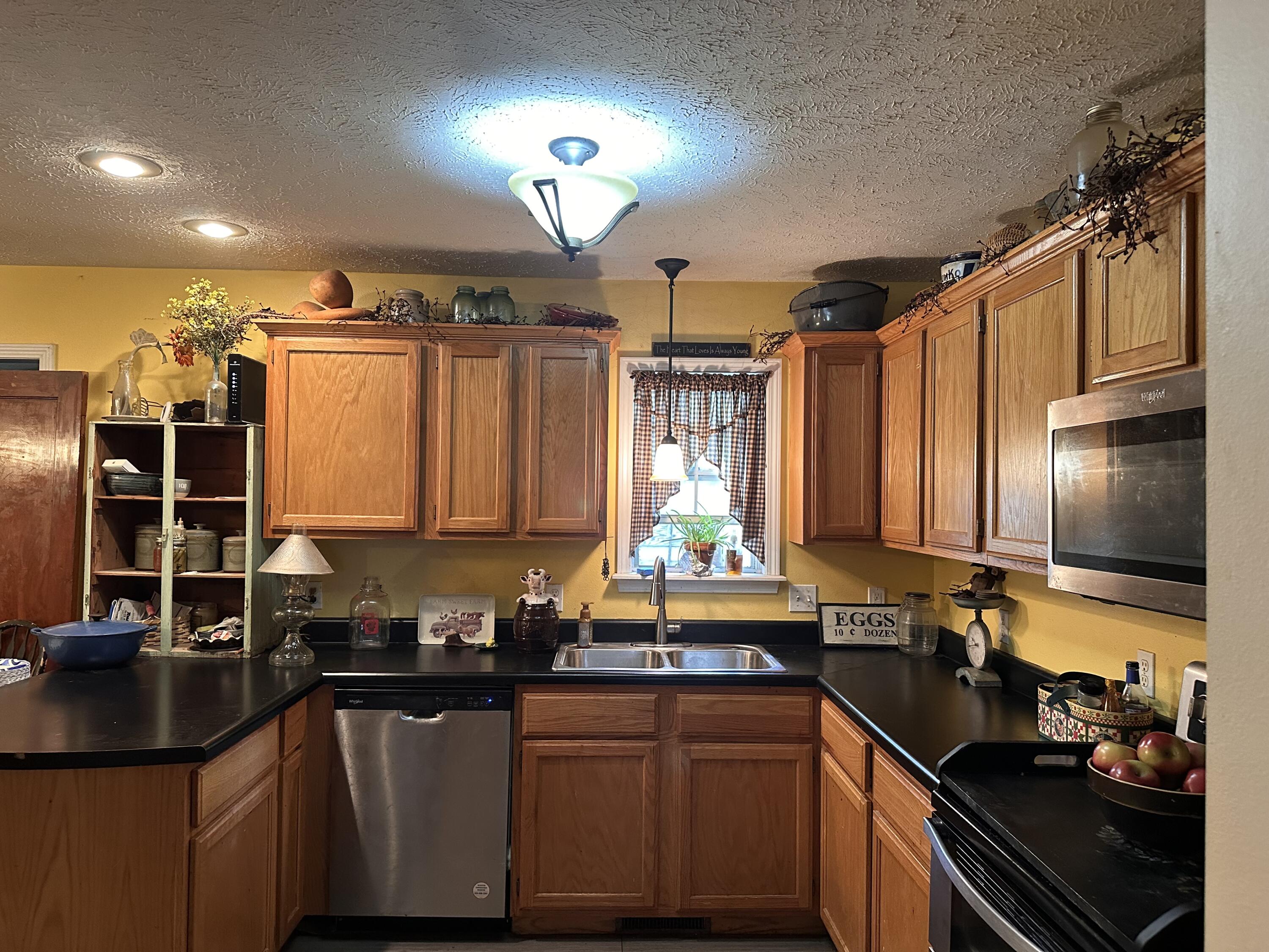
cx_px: 634
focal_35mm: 24
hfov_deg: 71.6
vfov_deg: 56.8
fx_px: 880
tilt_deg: +1.2
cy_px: 476
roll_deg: -1.0
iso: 500
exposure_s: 1/60
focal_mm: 6.86
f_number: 1.78
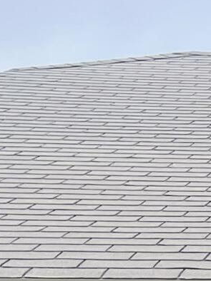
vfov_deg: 8.6
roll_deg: +0.4
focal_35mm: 198
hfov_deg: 6.8
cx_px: 633
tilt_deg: -4.5
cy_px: 797
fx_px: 1611
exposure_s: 1/1252
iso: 50
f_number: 1.6
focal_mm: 5.1
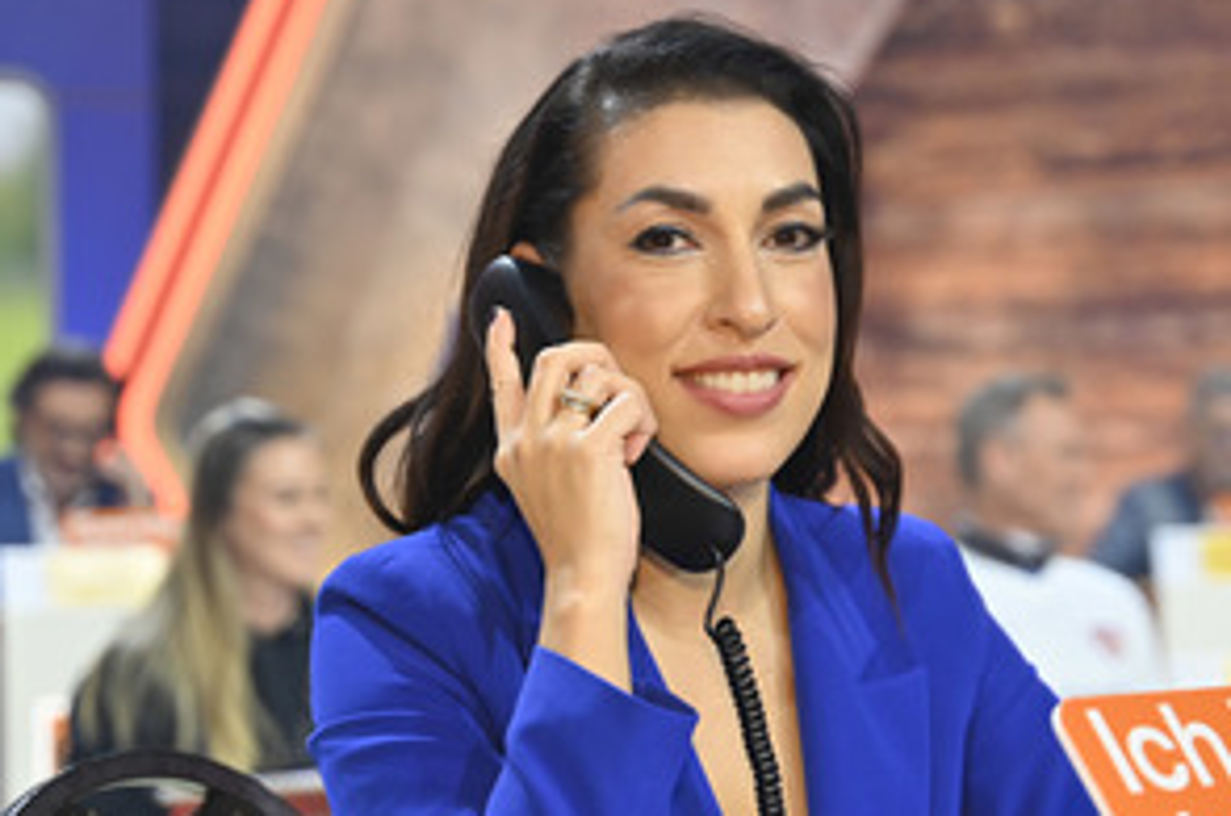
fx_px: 2936
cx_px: 701
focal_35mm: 86
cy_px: 598
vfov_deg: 15.8
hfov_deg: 23.7
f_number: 2.8
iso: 800
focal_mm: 56
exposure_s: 1/200
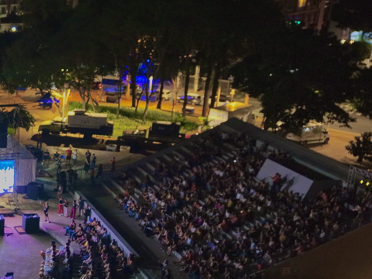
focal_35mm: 60
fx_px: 645
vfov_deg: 24.4
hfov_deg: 28.4
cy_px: 151
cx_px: -64
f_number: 1.8
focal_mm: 8.67
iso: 400
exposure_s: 1/15
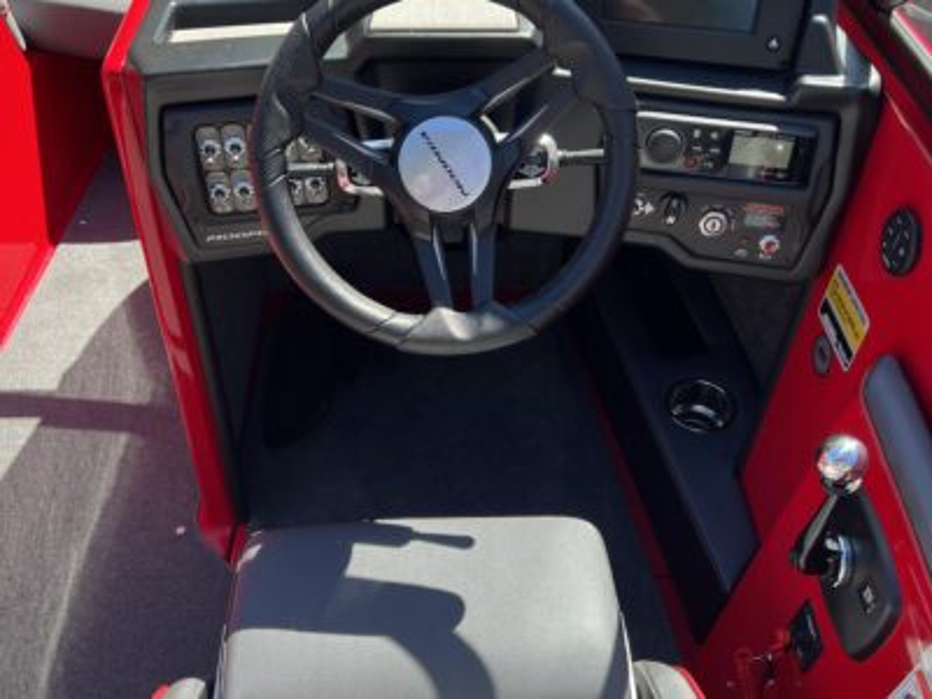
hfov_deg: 67.3
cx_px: 466
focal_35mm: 26
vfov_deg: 53.1
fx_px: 700
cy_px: 350
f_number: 1.5
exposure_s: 1/833
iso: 50
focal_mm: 5.7
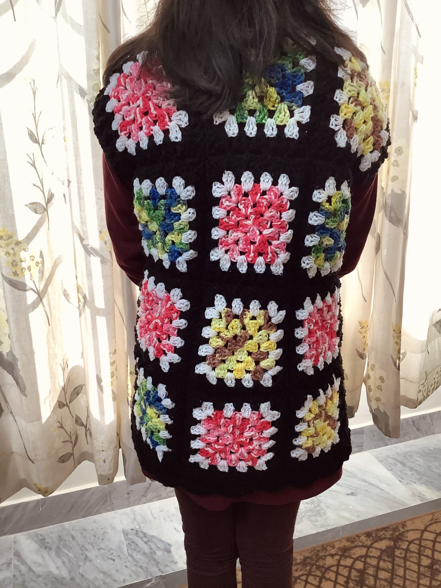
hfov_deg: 45.4
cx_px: 220
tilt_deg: -19.7
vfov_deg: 58.4
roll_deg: +1.3
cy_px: 294
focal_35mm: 31
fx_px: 527
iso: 125
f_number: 2.4
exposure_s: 1/60
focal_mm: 3.3
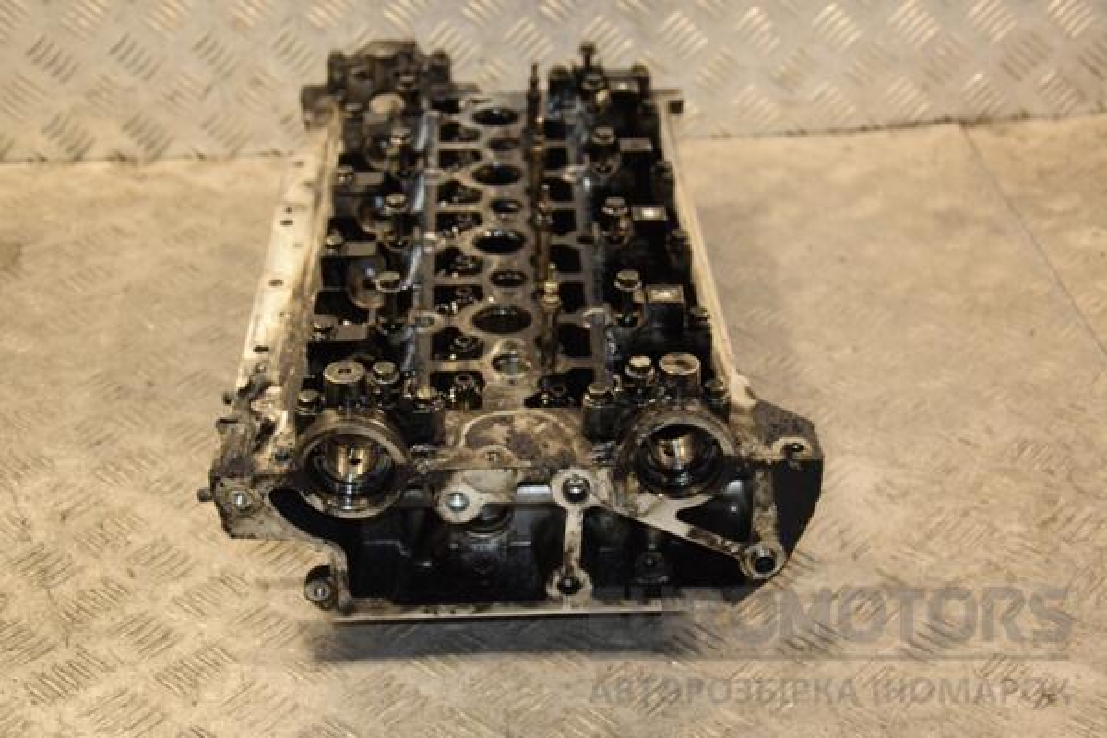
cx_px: 554
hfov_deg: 35.1
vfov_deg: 23.8
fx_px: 1753
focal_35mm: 57
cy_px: 369
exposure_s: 1/125
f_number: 5
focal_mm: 38
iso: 800
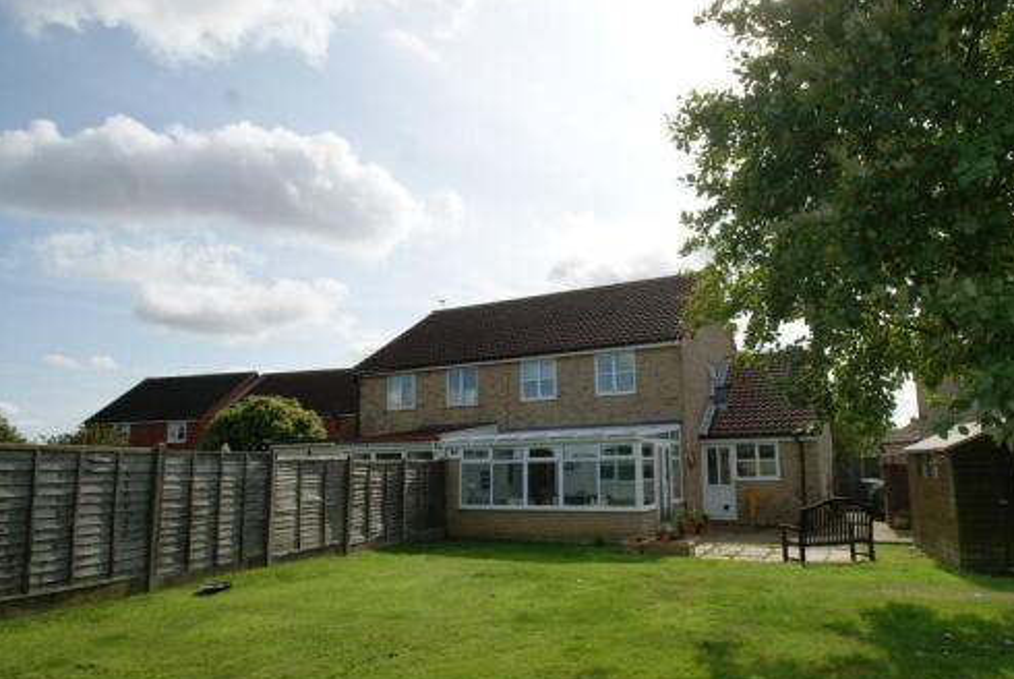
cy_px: 398
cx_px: 607
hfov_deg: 82.9
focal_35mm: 20
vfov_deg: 61.7
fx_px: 564
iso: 100
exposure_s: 1/160
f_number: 10
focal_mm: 10
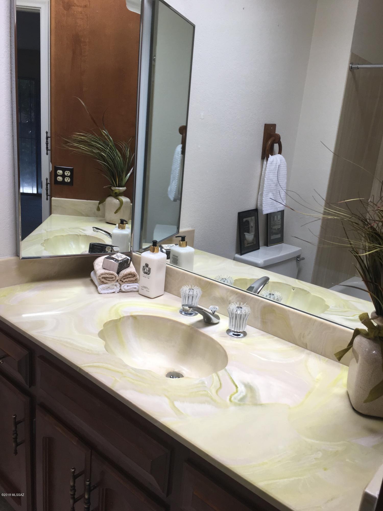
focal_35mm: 29
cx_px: 192
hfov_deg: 48.2
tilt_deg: -15.3
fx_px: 428
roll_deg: -3.7
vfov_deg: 61.7
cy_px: 256
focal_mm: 4.15
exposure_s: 1/120
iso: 40
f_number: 2.2
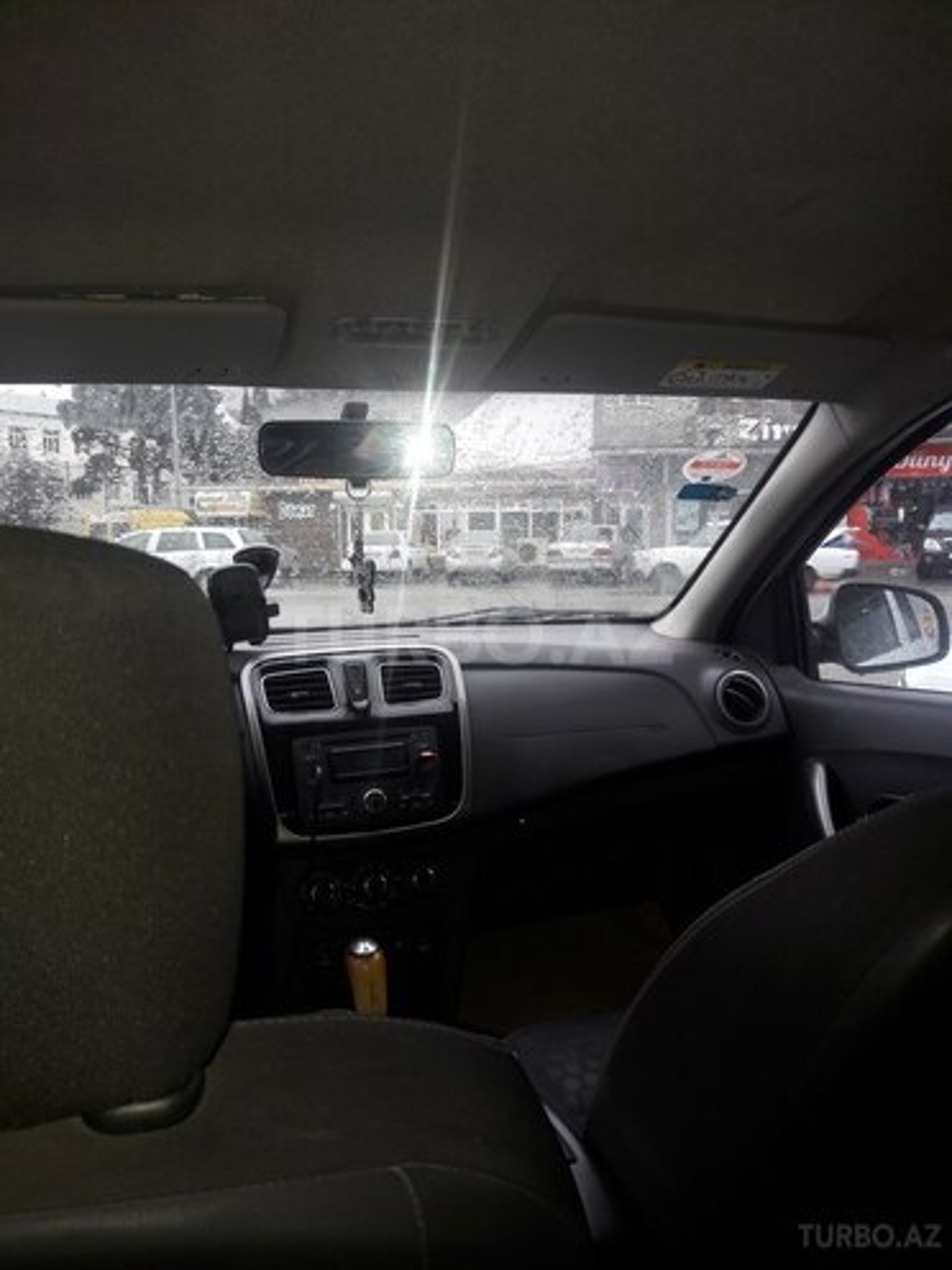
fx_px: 1027
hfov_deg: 49.7
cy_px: 635
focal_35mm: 28
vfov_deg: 63.4
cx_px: 476
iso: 40
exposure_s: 1/50
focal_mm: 3.7
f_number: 1.9
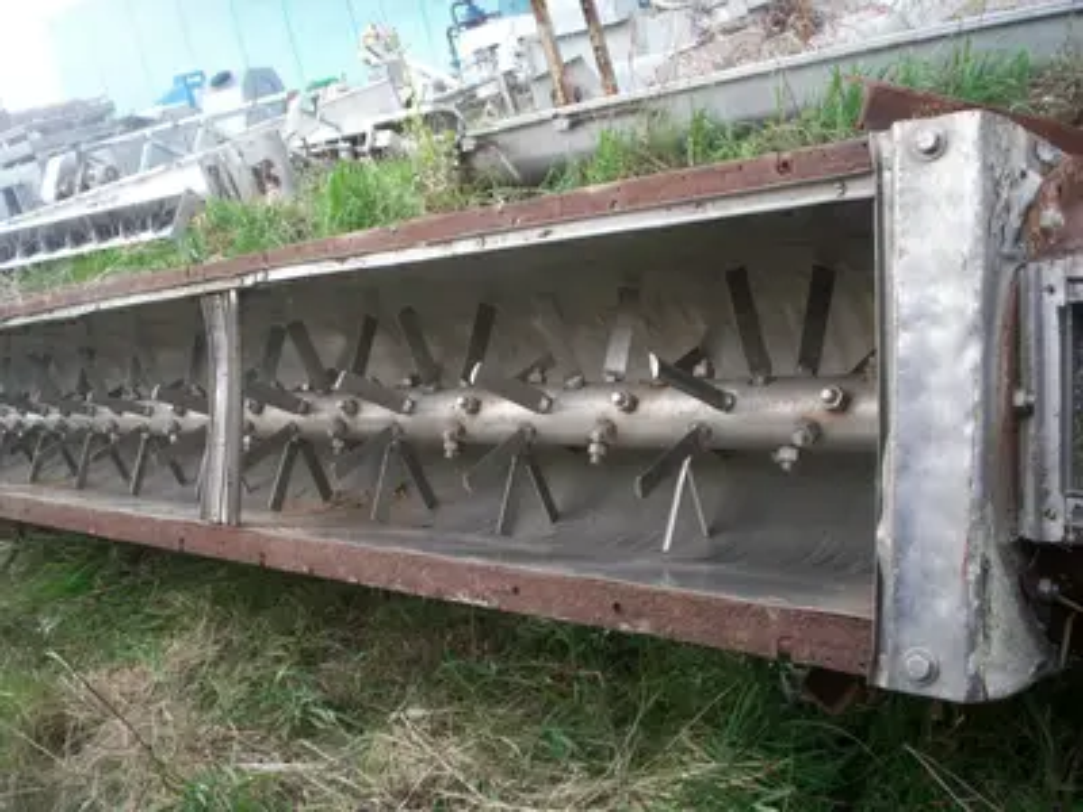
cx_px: 542
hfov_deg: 51.4
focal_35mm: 36
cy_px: 406
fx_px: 1126
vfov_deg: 39.7
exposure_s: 1/66.6
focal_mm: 5.9
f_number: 4.5
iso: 100
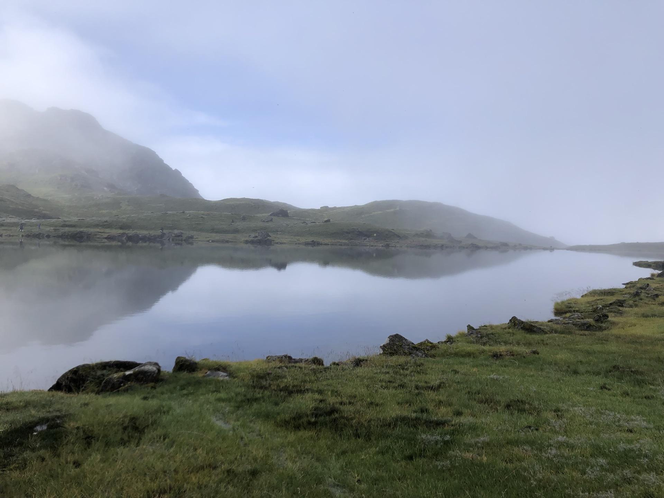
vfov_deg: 49.7
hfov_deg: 63.4
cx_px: 332
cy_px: 249
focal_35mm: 28
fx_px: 537
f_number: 1.8
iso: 20
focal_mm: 4
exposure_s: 1/1715
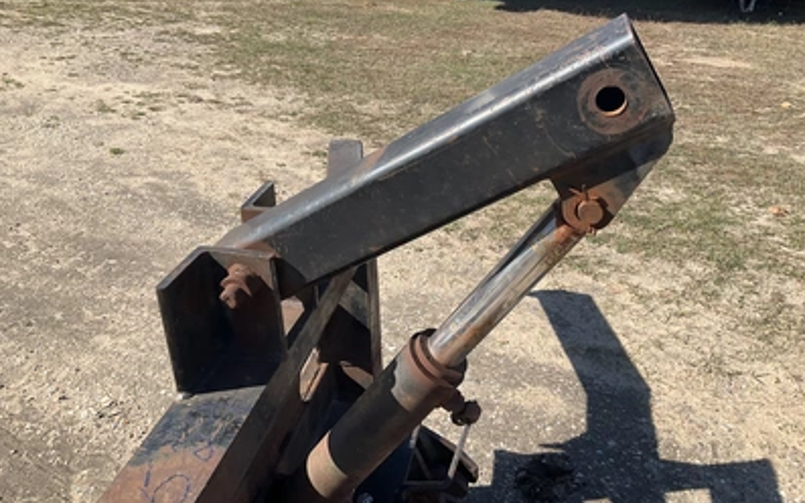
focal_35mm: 31
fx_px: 680
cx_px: 404
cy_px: 213
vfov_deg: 40.5
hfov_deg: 61.2
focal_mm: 3
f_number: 1.8
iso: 25
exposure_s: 1/1168
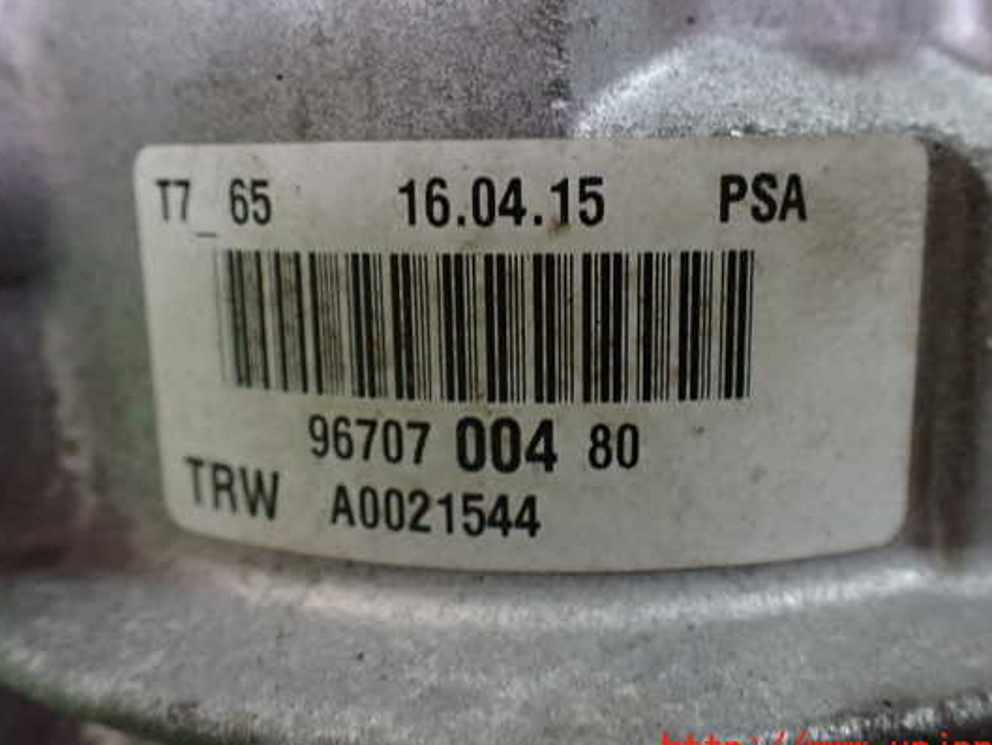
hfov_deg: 53.9
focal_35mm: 34
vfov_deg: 41.8
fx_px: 975
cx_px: 523
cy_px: 353
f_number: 2.3
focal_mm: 5.4
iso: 800
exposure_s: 1/80
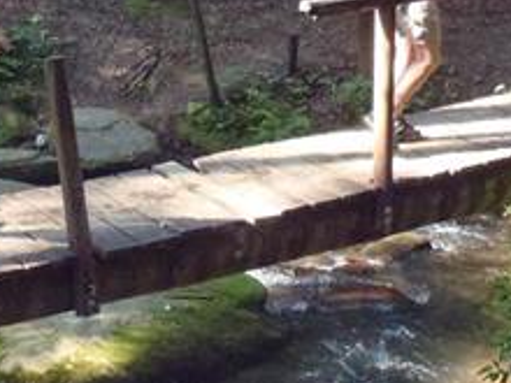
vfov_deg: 14.4
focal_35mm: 102
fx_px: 1506
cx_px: 146
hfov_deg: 19.2
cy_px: 80
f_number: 4.2
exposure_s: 1/80
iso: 400
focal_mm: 5.72
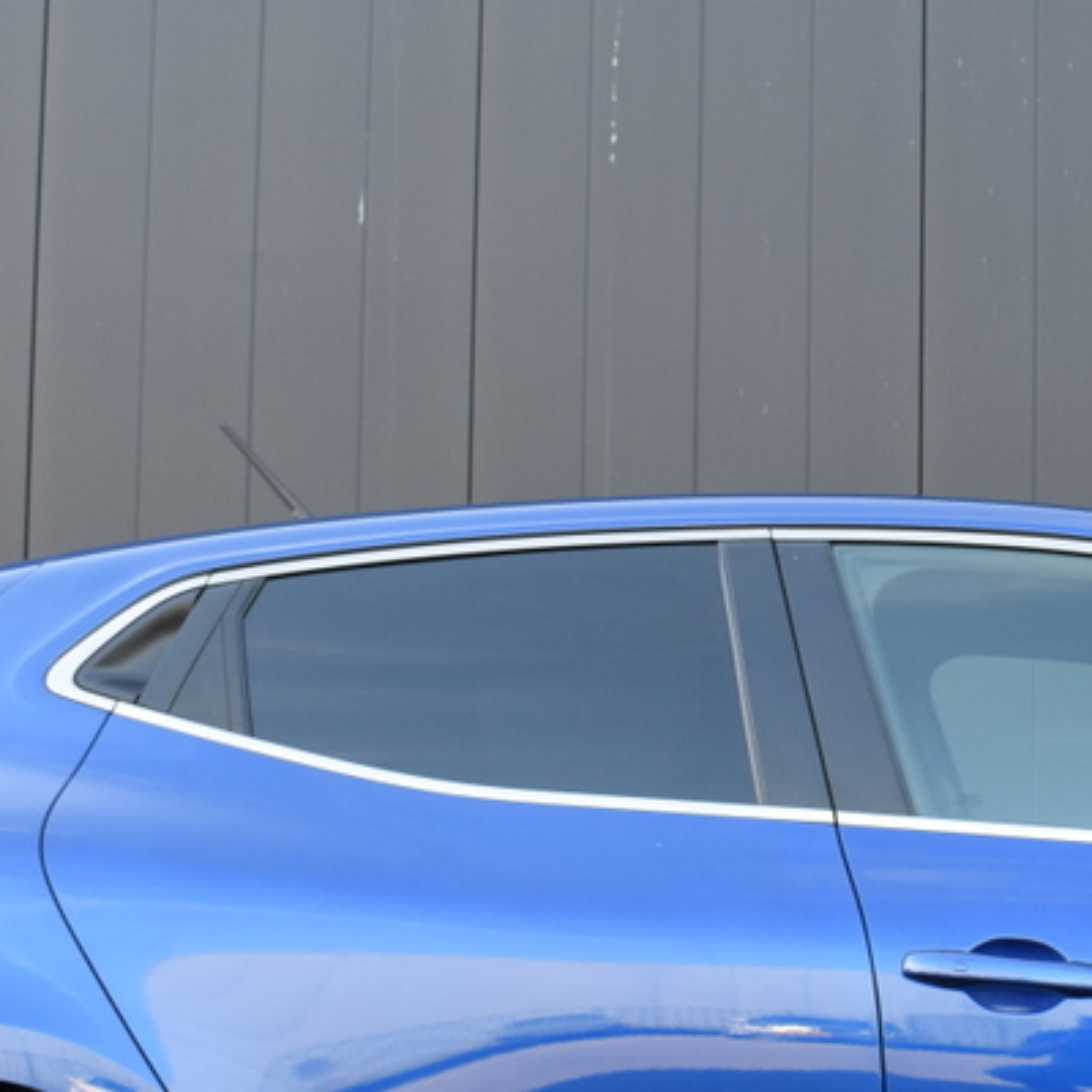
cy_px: 666
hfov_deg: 20.8
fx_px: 2865
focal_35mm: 80
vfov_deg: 21.5
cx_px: 1100
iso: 400
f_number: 5.6
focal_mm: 21
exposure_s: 1/125
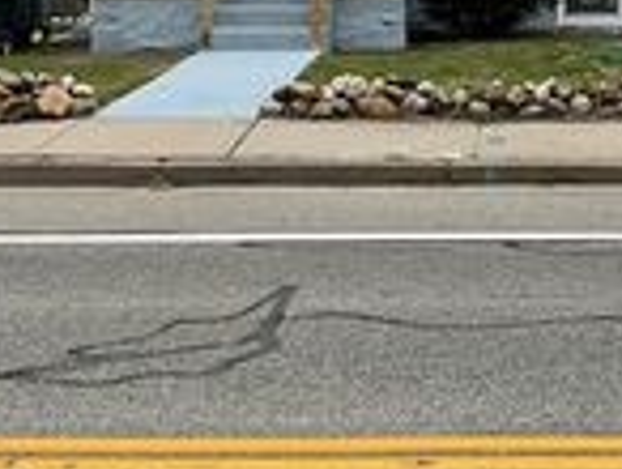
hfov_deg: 19.3
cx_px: 596
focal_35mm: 99
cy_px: -224
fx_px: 1782
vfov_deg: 14.1
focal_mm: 3
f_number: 1.8
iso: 16
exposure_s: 1/1412
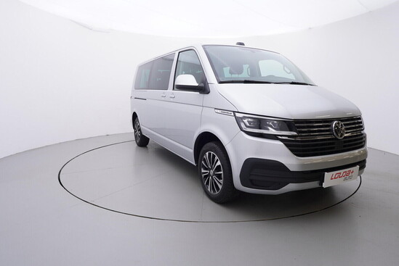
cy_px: 133
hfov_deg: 77.3
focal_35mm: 22
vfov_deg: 56.2
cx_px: 200
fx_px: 250
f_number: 5
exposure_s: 1/80
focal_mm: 15
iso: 200
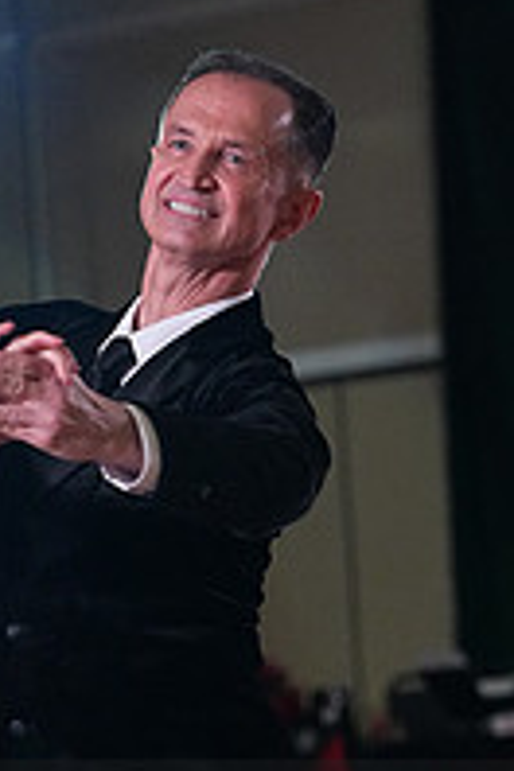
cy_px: 892
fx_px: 9594
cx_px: -6
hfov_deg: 3.1
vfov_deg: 4.6
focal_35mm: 448
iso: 6400
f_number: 5.6
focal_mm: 153
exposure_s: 1/400
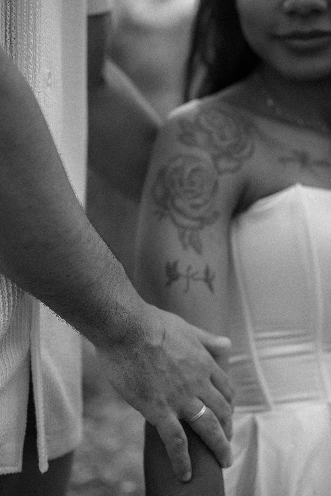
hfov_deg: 16.3
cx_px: 166
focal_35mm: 84
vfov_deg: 24.2
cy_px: 248
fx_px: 1158
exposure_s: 1/200
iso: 100
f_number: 2.2
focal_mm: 56
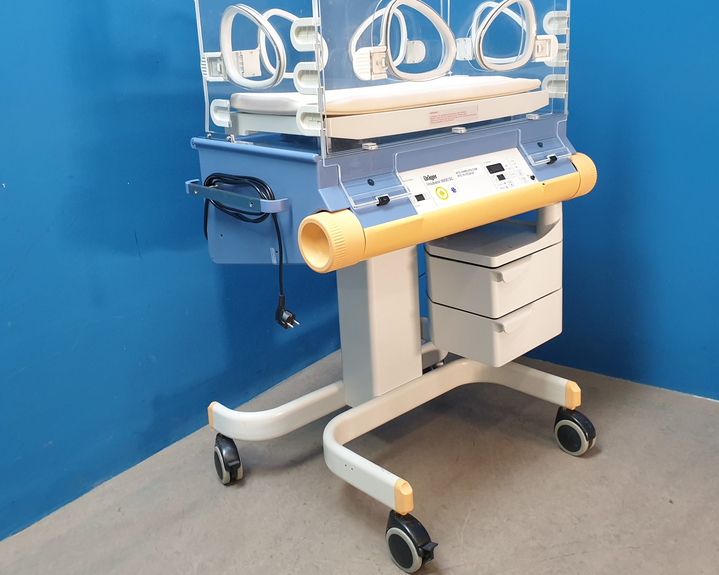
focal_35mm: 34
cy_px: 245
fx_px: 724
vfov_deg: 43.2
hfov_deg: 52.8
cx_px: 350
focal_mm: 4.3
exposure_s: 1/50
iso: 320
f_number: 2.4
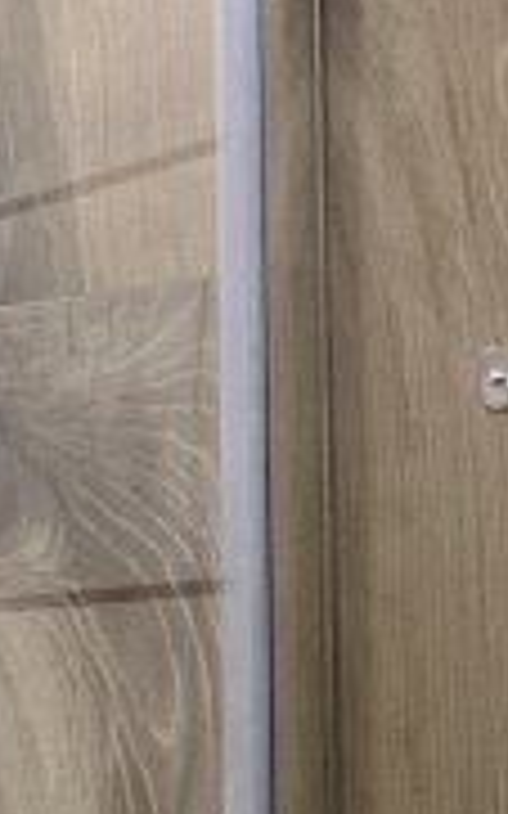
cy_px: 769
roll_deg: +0.2
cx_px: -1133
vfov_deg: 25.5
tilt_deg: +0.4
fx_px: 1729
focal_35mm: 78
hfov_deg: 10.3
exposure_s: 1/99
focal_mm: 1.57
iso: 80
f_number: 1.8
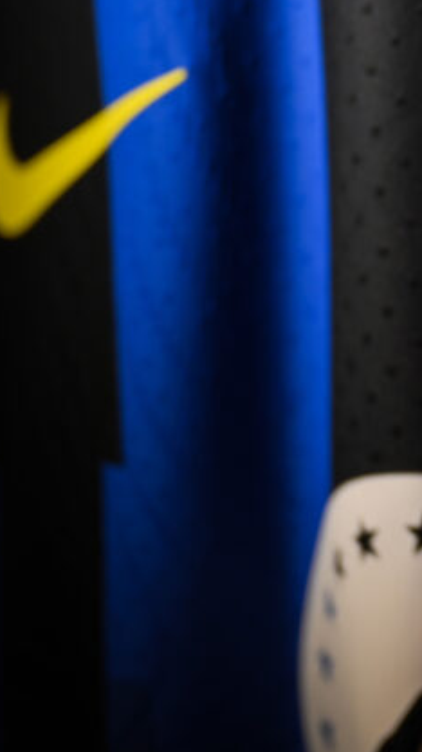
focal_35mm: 121
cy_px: 161
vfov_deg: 17.6
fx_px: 2411
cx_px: 739
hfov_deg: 9.5
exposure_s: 1/500
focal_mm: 47
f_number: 2.8
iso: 400
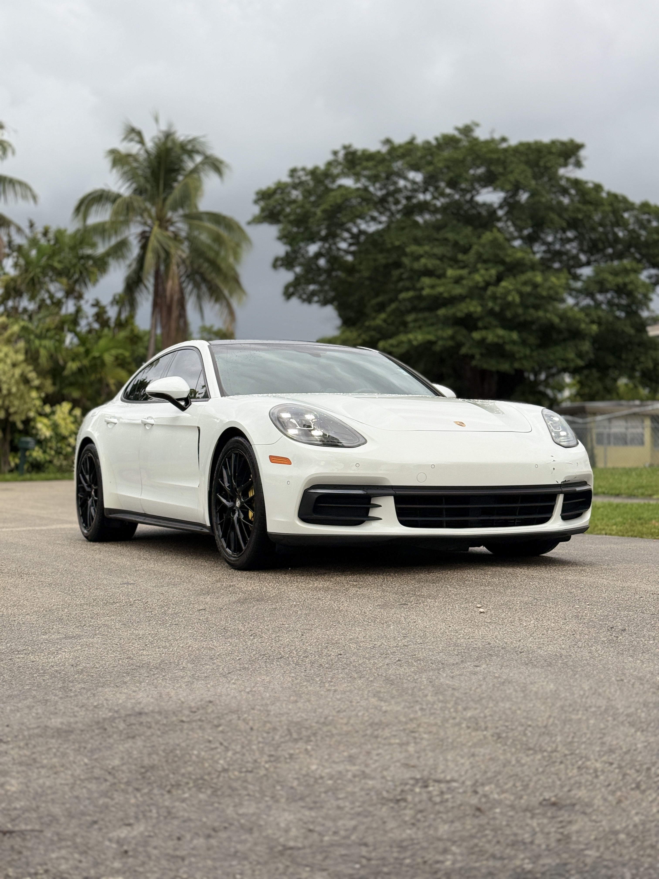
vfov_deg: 39.7
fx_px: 1218
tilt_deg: -0.1
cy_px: 440
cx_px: 330
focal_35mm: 48
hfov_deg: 30.3
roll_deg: +0.1
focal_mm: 6.76
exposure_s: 1/962
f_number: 1.78
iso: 64
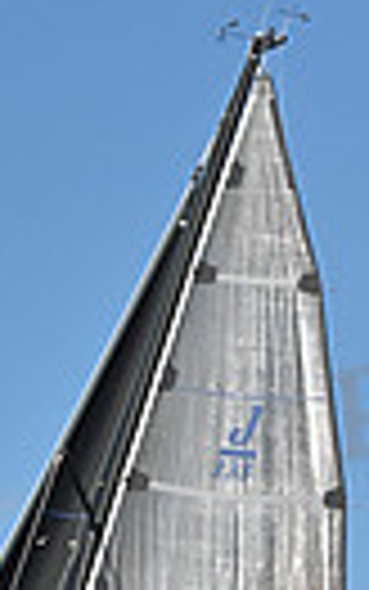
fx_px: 5095
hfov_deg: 4.1
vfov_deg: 6.5
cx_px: 101
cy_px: 1058
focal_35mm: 317
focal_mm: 70
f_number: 4.5
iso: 320
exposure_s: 1/5000
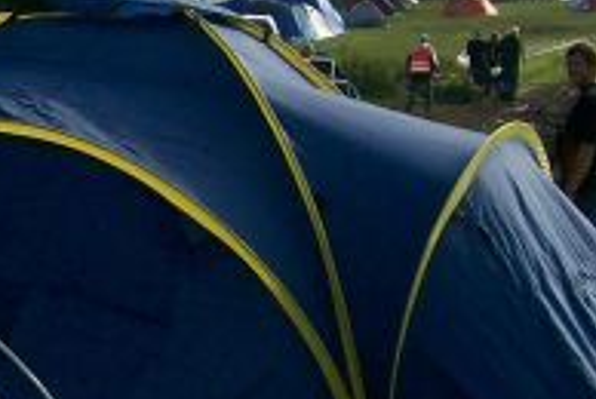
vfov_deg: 8.9
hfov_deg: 11.9
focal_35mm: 154
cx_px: -578
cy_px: 18
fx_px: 2553
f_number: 4.8
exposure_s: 1/658
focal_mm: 6
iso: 80
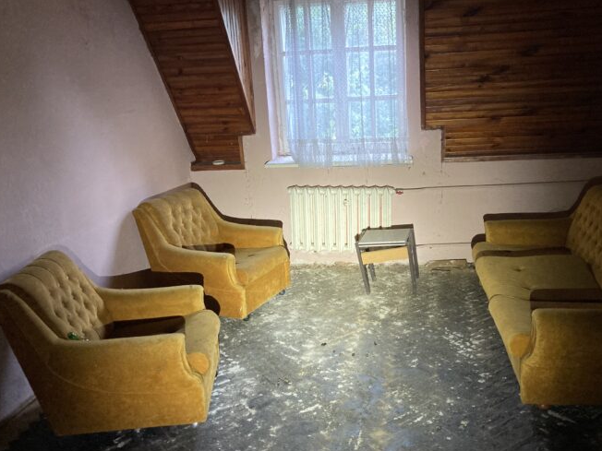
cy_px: 235
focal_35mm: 33
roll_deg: +2.5
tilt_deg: -15.3
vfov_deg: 42.9
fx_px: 574
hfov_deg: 55.1
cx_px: 344
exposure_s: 1/33
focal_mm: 3.99
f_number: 1.8
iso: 400
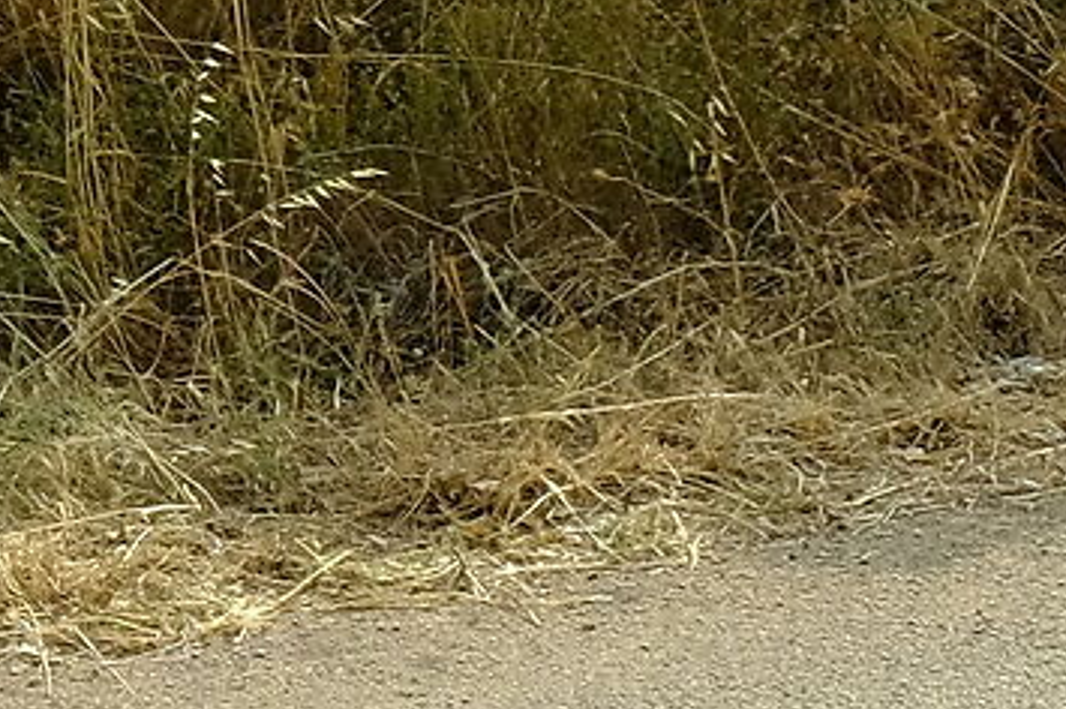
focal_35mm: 291
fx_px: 8609
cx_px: -1904
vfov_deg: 4.5
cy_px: -1550
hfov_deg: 6.6
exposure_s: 1/210
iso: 200
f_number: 6.4
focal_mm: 28.9
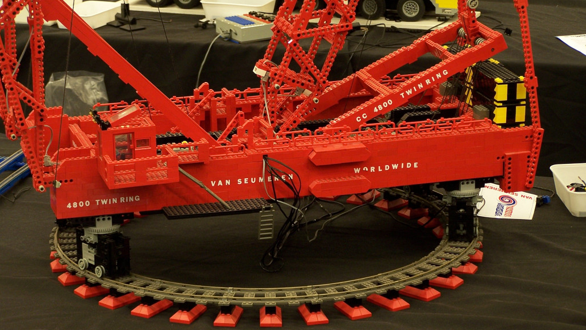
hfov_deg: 16.8
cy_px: 155
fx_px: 1989
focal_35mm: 128
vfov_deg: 9.5
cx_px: 292
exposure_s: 1/2
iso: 80
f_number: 3.2
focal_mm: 19.4
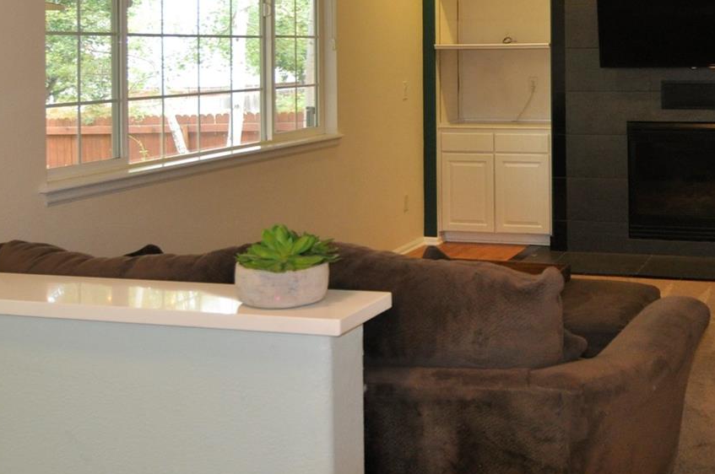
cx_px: 558
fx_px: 1011
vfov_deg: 25.5
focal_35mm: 51
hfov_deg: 37.7
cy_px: 42
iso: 800
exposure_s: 1/100
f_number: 4
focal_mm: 18
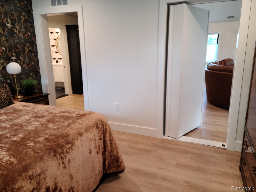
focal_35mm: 28
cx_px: 128
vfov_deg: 49.7
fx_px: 207
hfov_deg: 63.4
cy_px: 96
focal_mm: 5.9
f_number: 2
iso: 125
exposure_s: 1/30
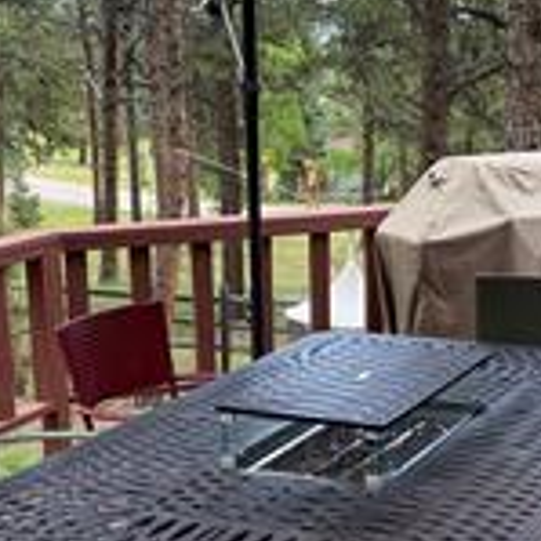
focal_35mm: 74
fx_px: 1308
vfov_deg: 23.2
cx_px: 287
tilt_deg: -13.5
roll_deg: +1.8
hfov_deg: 23.4
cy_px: 381
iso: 100
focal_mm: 4.2
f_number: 1.6
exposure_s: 1/121
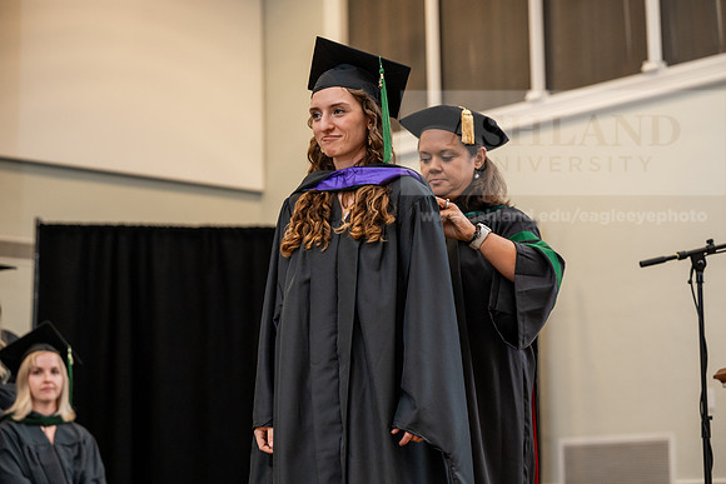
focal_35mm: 83
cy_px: 242
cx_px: 363
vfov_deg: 16.5
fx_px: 1674
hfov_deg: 24.5
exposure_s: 1/200
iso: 1600
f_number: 3.5
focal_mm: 83
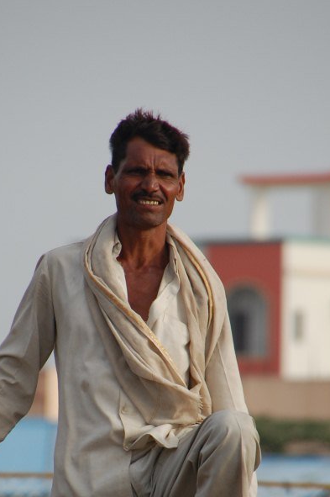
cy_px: 403
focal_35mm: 702
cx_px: 153
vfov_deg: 2.9
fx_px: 9669
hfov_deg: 2.0
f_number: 6.3
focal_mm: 270
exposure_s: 1/800
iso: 400
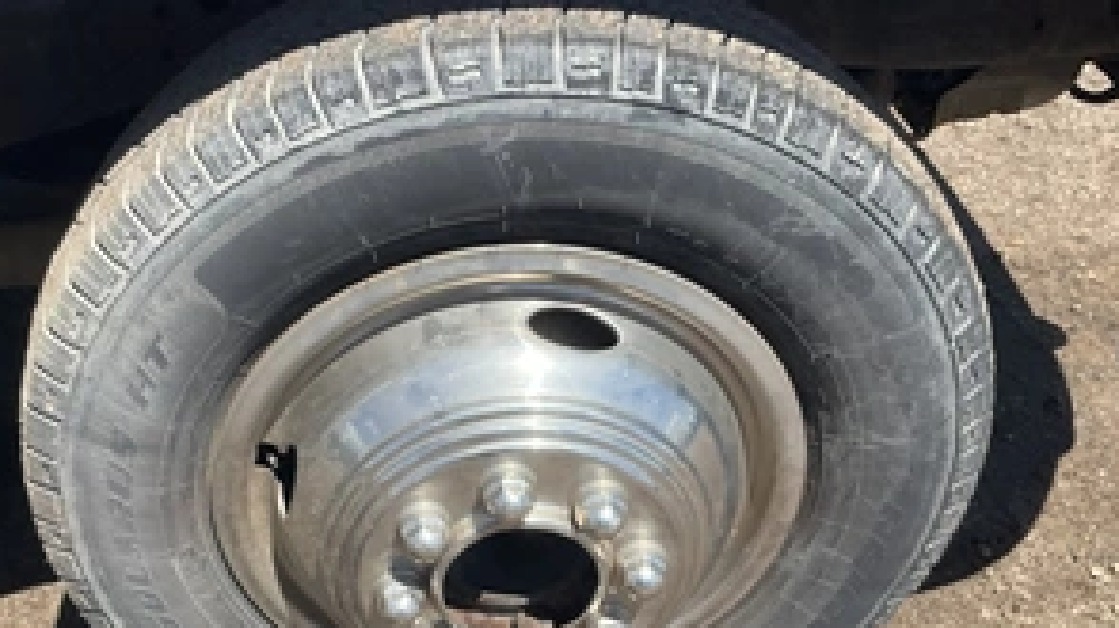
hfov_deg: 47.0
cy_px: 434
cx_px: 419
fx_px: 1275
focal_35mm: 43
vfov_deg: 27.4
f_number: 1.8
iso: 25
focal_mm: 3
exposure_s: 1/1076
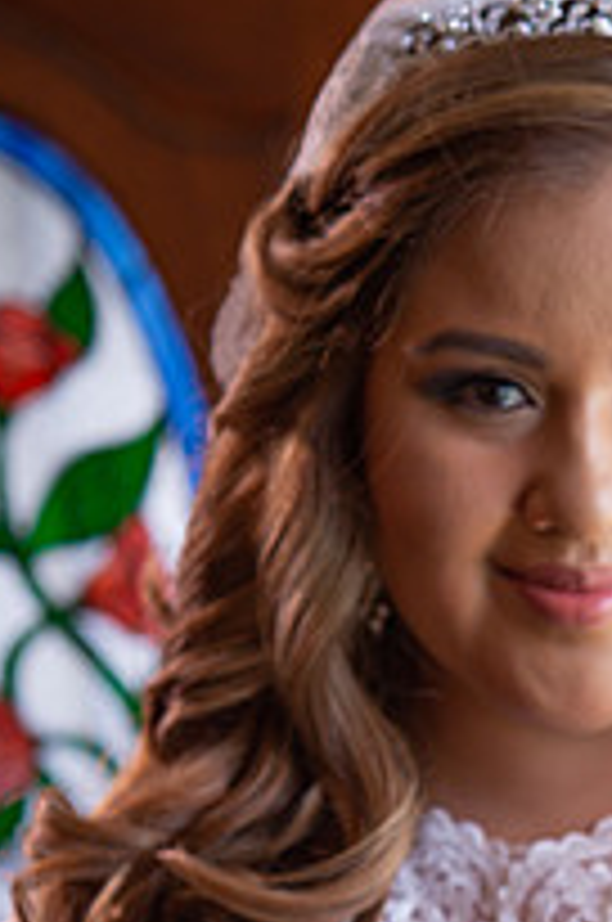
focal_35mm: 132
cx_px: 605
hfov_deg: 10.3
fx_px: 3377
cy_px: 962
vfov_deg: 15.2
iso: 400
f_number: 5.6
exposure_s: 1/60
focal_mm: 60
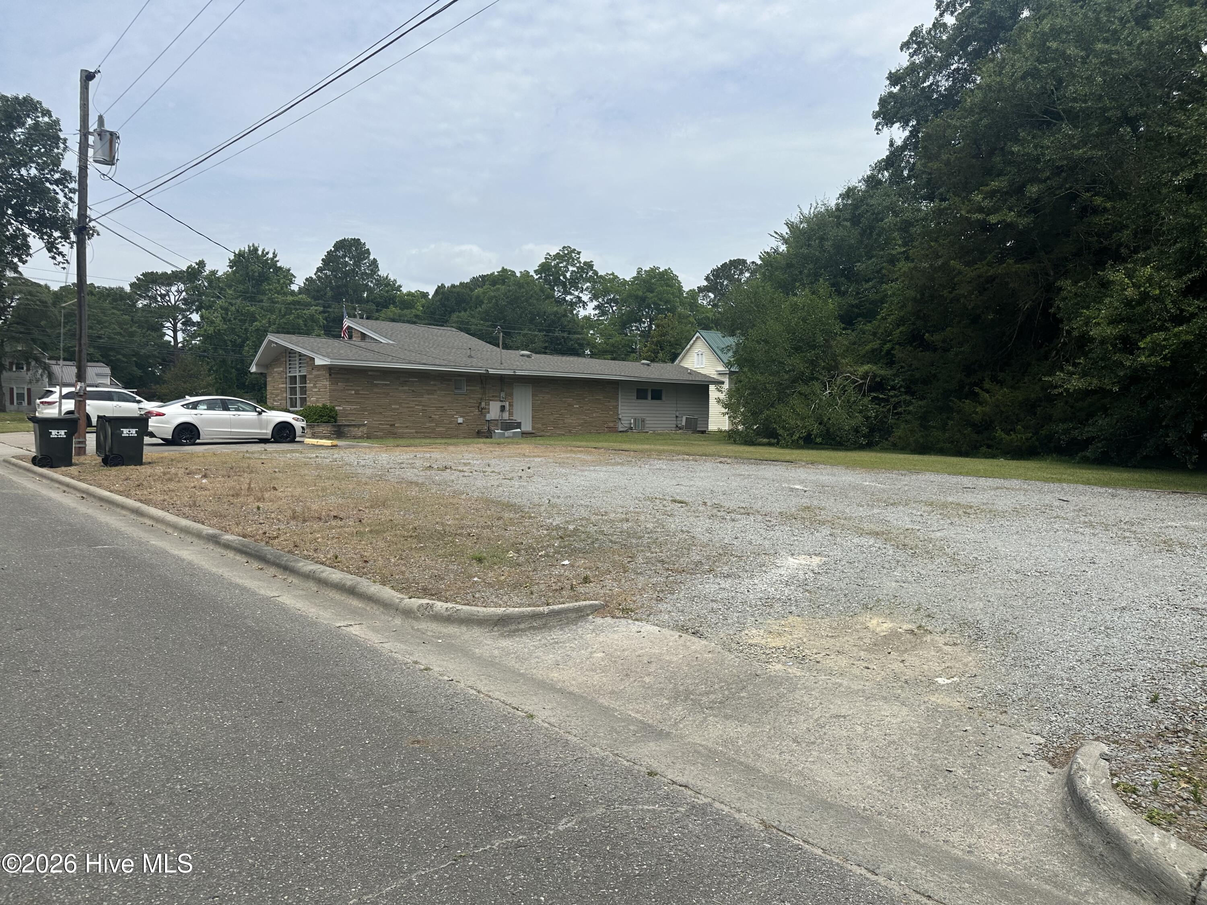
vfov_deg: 56.8
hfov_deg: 71.6
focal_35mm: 24
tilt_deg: -1.3
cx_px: 604
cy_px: 452
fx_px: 837
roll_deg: -1.5
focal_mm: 6.86
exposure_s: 1/6623
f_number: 1.78
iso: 80
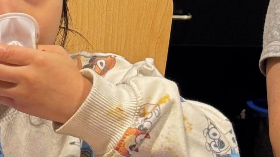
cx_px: 45
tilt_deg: -12.0
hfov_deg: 10.1
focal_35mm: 212
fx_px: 1574
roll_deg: -0.8
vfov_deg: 5.7
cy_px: 14
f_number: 1.78
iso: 200
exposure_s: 1/40
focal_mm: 6.76
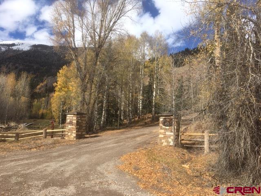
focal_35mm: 29
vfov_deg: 48.2
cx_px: 130
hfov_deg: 61.7
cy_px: 98
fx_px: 219
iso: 25
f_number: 2.2
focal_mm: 4.15
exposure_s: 1/2198
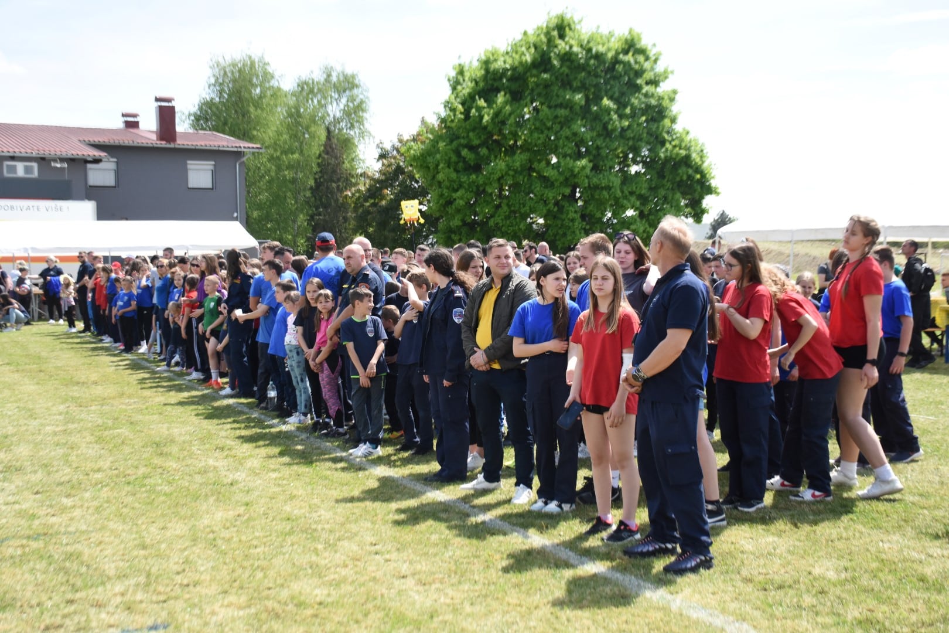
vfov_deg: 29.9
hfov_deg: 43.6
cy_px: 316
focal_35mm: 45
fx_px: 1186
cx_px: 474
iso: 800
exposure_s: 1/3200
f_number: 5
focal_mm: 30
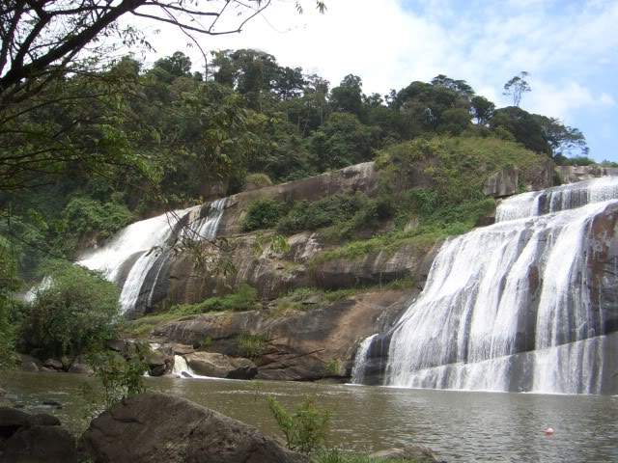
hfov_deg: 47.9
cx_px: 309
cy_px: 232
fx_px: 696
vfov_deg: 36.8
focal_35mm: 39
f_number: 2.8
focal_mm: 8
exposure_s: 1/1000
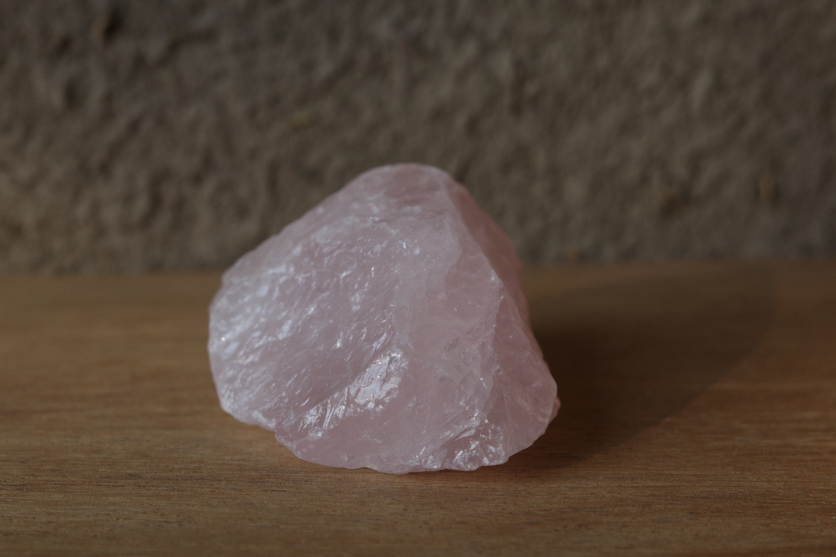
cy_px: 230
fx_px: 1277
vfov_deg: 24.6
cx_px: 365
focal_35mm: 55
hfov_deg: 36.2
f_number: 4
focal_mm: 26
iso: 200
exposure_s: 1/250
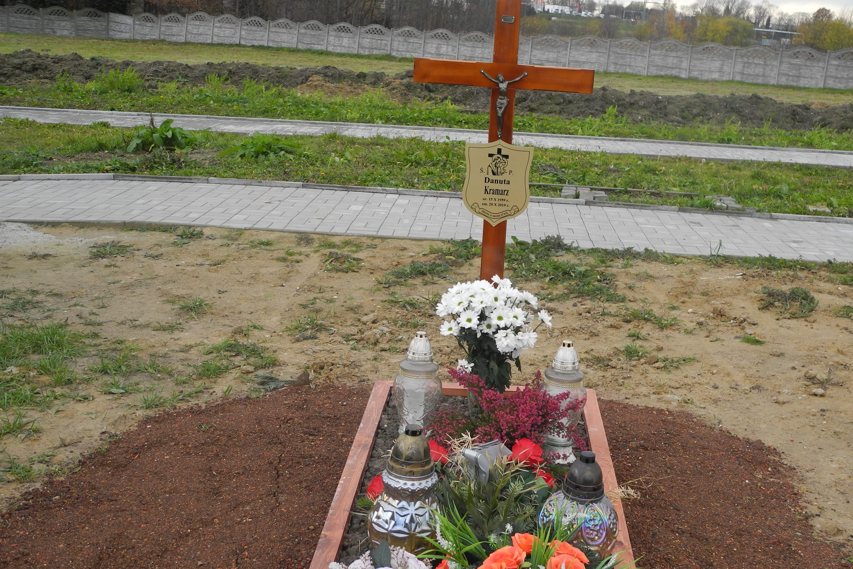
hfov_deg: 42.7
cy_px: 345
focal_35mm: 46
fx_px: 1090
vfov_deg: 29.2
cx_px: 473
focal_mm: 8.1
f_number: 3.2
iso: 100
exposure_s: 1/320
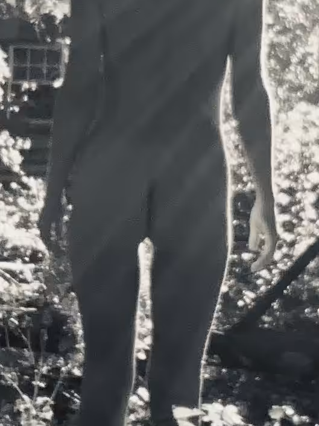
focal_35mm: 140
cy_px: 124
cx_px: 105
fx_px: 1721
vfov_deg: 14.1
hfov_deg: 10.6
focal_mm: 2.87
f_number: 2.2
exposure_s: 1/160
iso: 16
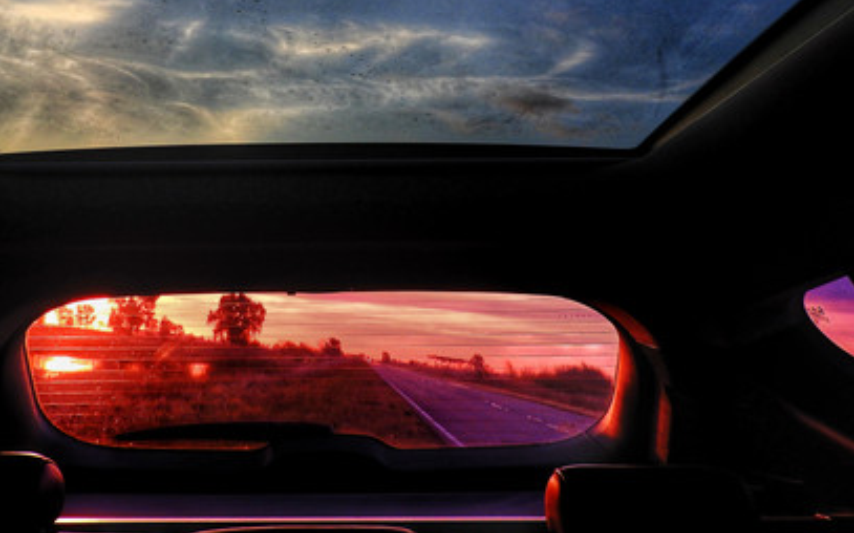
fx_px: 931
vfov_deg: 30.7
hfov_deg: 48.9
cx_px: 334
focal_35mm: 40
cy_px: 63
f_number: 3.3
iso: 100
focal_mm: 4.3
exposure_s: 1/100
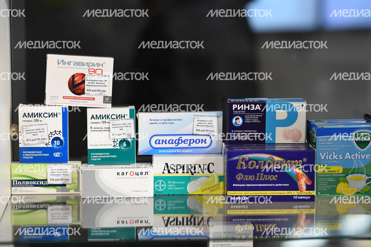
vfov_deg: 12.4
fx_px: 1133
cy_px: 124
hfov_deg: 18.6
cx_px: 186
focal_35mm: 110
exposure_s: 1/400
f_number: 3.5
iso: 3200
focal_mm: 110
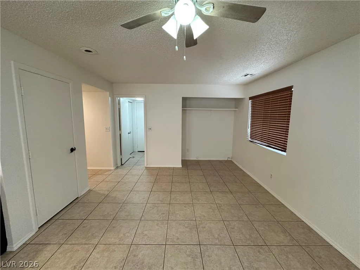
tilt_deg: -7.6
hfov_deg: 102.1
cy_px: 135
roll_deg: -0.8
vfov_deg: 85.7
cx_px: 180
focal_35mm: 14
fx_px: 146
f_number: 2.2
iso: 250
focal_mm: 2.22
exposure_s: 1/120
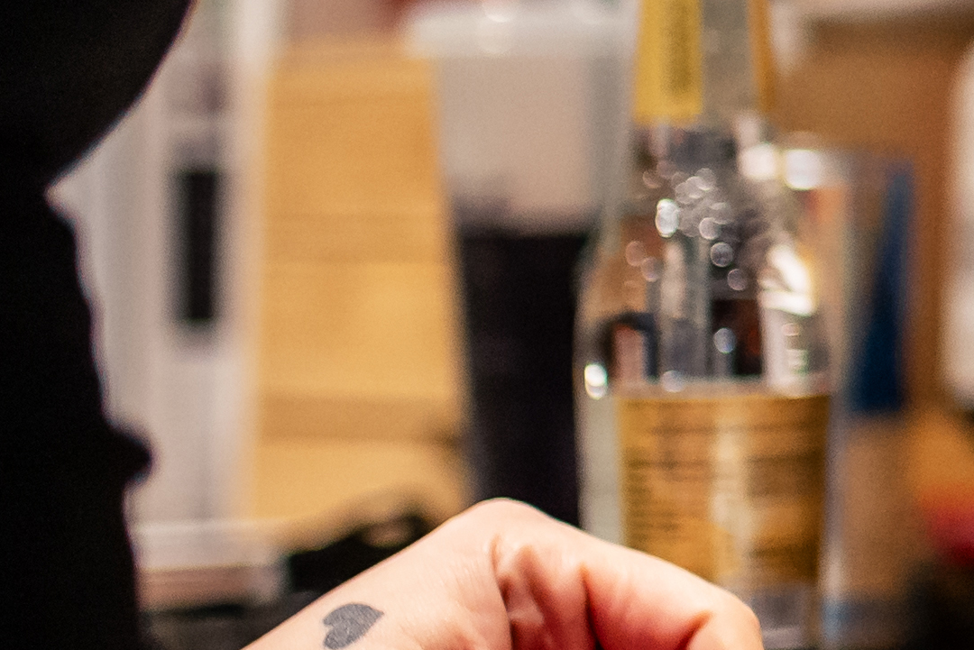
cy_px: 98
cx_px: 2380
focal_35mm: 195
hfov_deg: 9.4
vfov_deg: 7.0
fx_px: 5278
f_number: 1.4
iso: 1400
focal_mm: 35
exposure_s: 1/125
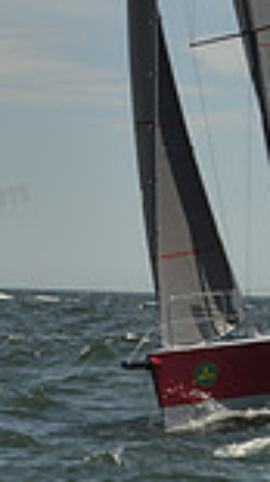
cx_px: 191
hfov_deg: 3.0
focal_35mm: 399
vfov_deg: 5.4
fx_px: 5087
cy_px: 34
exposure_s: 1/1600
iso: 280
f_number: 10
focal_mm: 102
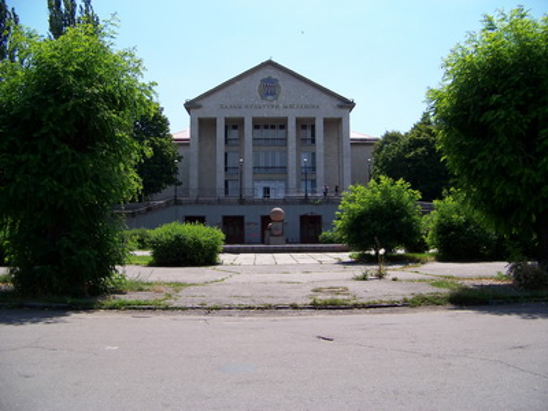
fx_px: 570
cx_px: 274
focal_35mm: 36
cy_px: 206
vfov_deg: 39.7
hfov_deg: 51.4
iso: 64
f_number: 2.8
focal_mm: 5.85
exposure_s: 1/1000
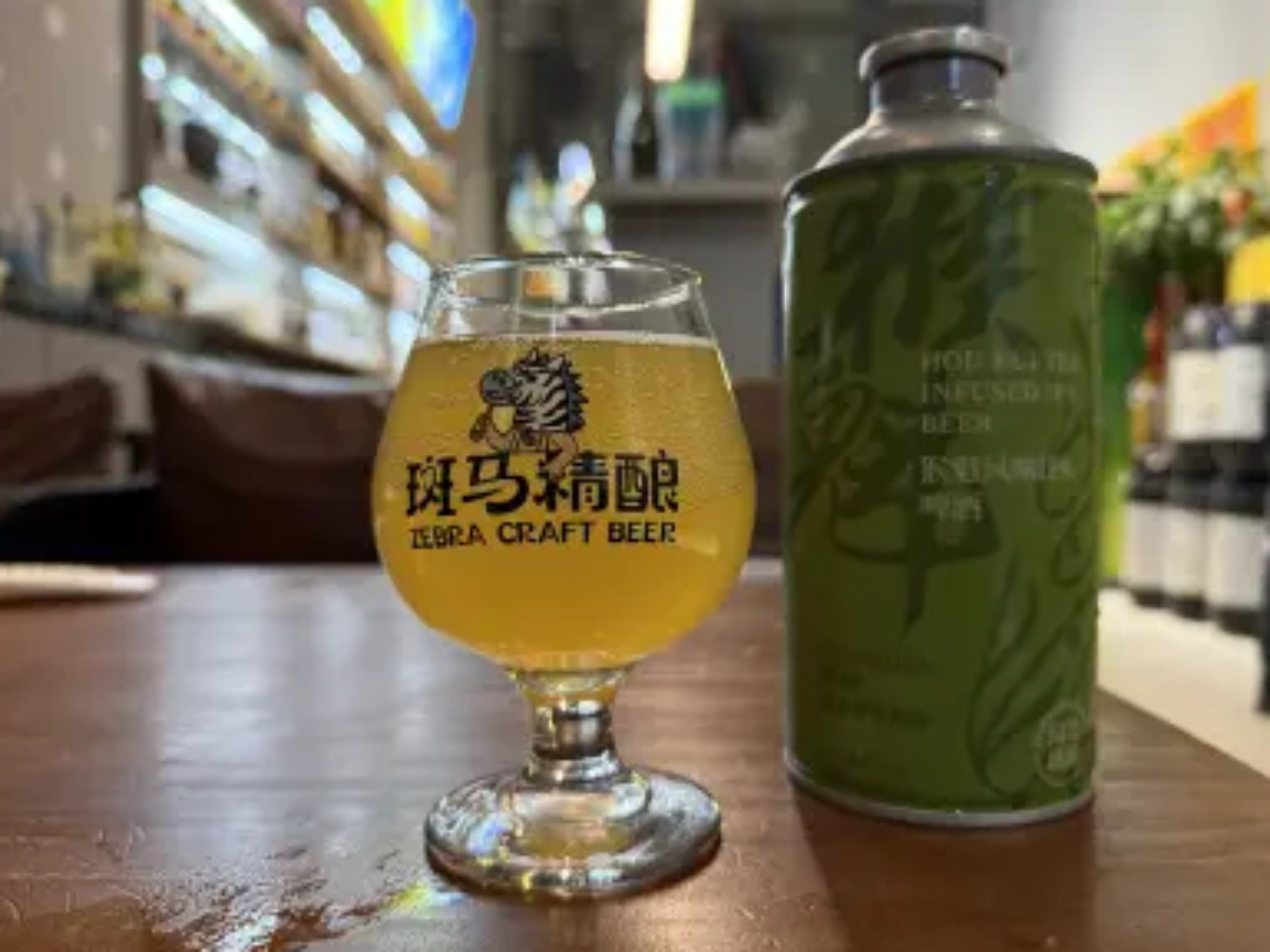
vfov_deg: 54.9
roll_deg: +0.2
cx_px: 642
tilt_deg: -1.0
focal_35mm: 25
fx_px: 917
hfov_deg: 69.4
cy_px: 463
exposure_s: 1/50
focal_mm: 6.76
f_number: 1.78
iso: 400
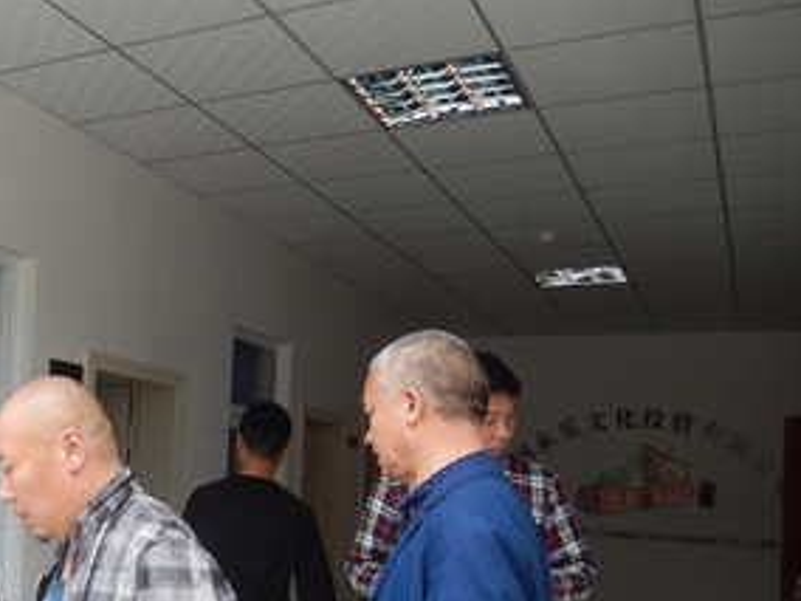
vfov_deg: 32.2
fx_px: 1018
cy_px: 459
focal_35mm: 44
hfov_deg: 40.4
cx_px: 113
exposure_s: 1/50
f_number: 3.4
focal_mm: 4.5
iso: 125
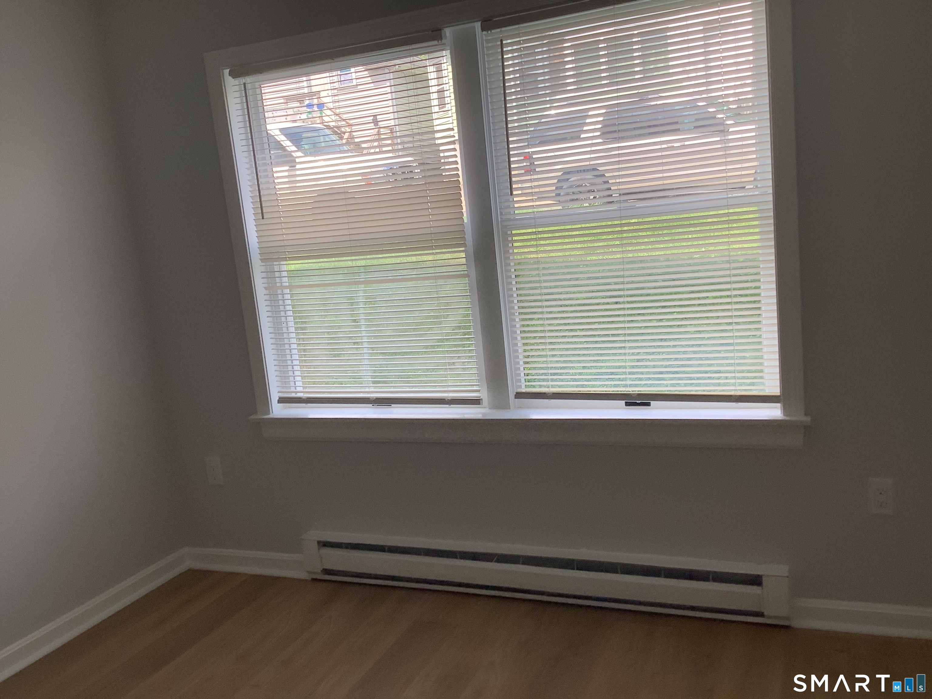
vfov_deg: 45.4
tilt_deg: -6.7
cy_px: 350
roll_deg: +6.0
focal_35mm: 31
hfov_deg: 58.4
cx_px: 466
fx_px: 835
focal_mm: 3.3
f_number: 2.4
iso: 25
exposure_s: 1/120
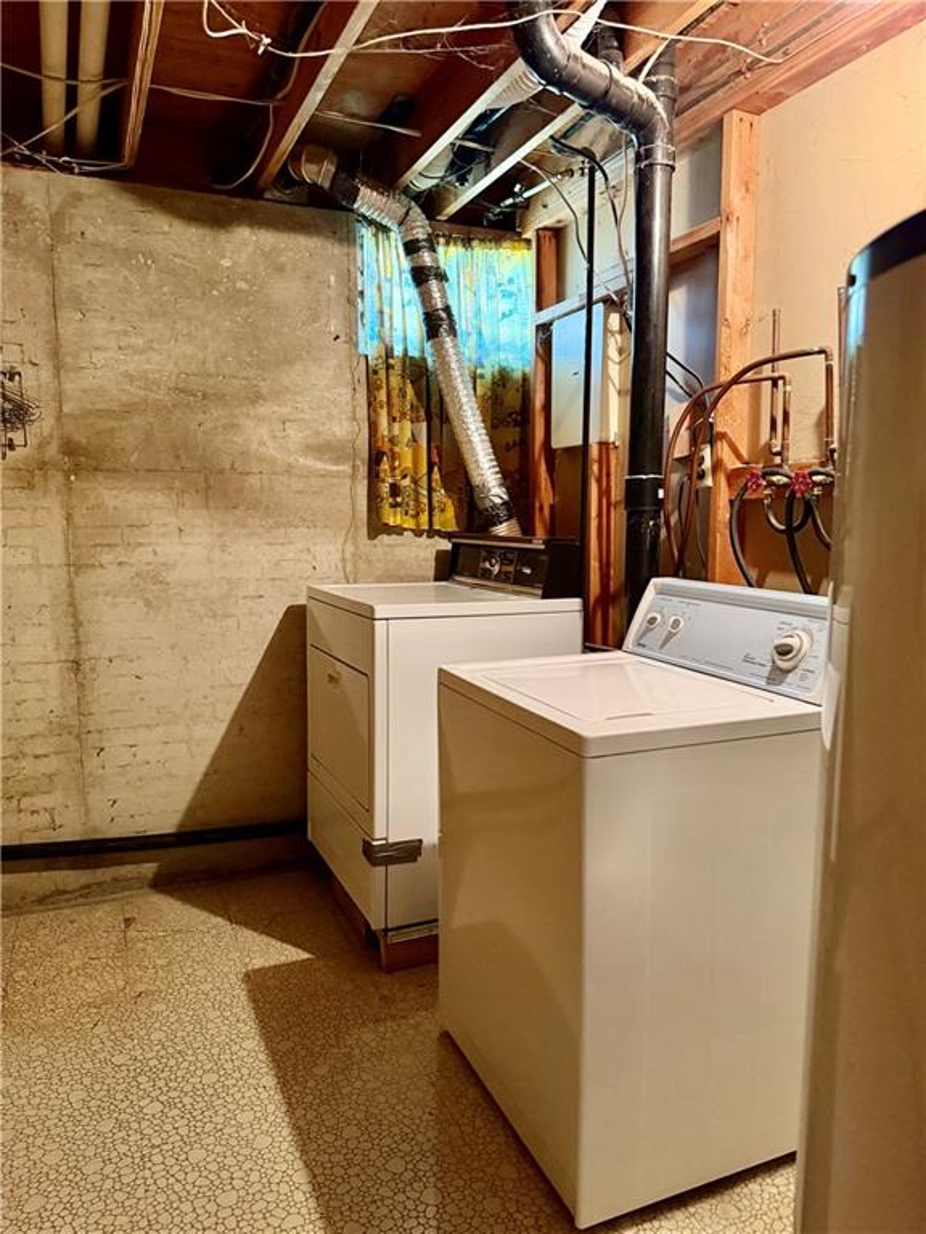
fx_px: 856
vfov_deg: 71.6
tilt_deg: -7.0
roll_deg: -0.2
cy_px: 617
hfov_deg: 56.8
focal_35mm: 24
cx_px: 463
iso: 800
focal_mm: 6.76
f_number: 1.78
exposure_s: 1/30
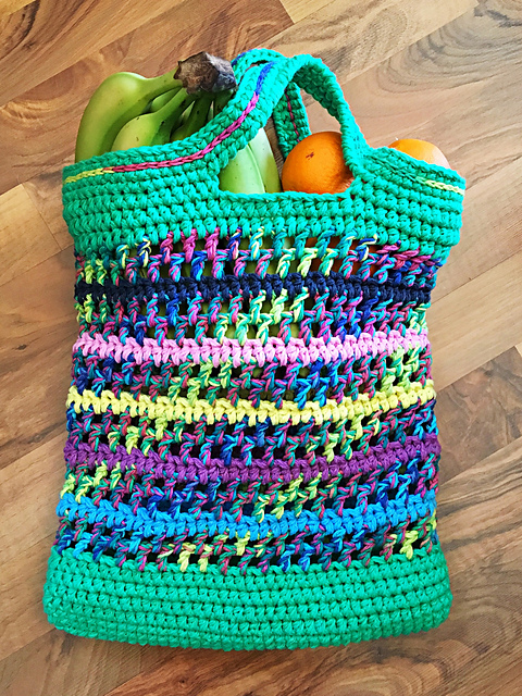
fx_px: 583
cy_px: 348
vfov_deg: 61.7
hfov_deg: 48.2
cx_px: 261
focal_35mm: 29
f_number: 2.2
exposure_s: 1/30
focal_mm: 4.15
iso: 200
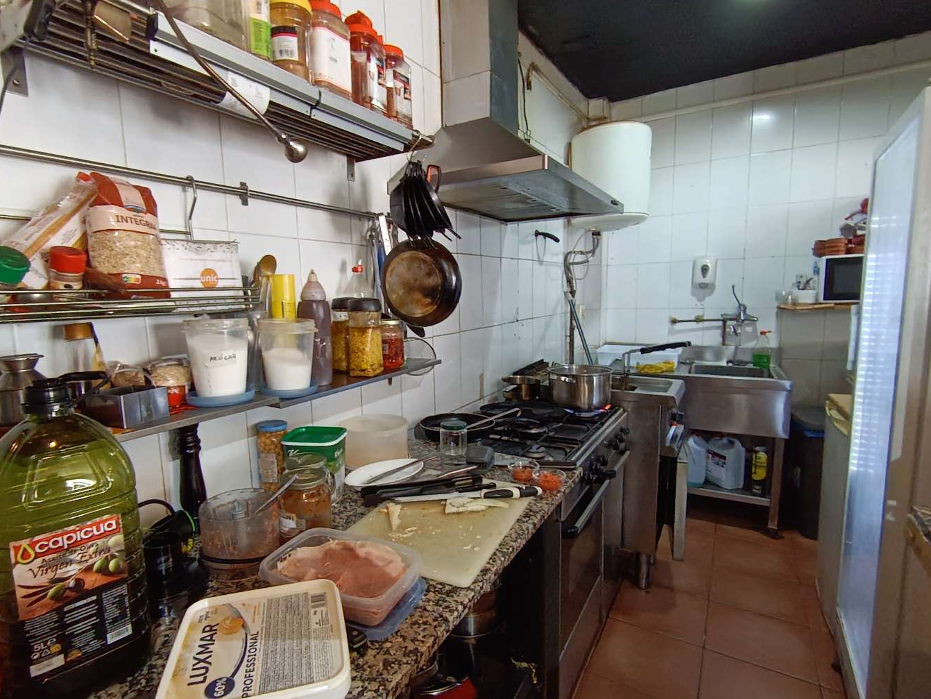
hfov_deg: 84.4
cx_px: 423
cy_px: 359
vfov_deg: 68.7
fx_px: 511
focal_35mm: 19
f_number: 2.2
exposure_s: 1/33.3
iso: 564
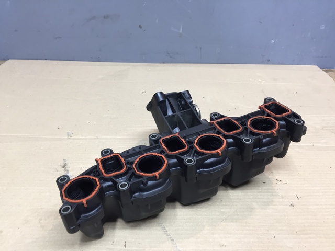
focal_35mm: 29
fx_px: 281
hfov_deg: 61.7
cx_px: 168
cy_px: 126
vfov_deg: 48.2
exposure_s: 1/33
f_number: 2.2
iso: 100
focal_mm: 4.15
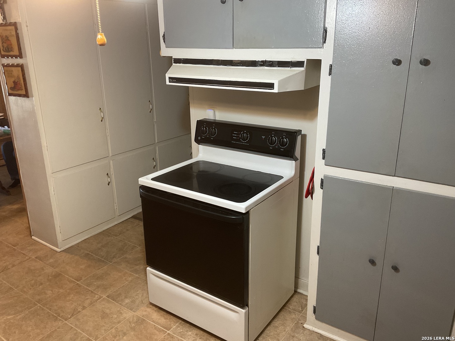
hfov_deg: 61.7
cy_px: 170
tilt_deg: -19.0
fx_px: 381
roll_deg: +0.7
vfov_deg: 48.2
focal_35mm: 29
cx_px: 228
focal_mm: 3
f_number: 1.8
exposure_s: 1/60
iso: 100
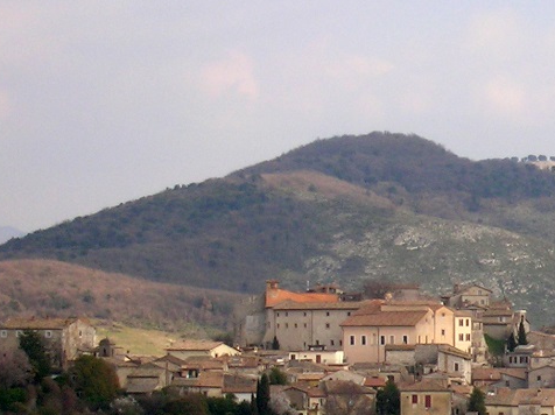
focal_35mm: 257
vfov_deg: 5.8
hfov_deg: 7.7
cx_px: 628
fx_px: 4116
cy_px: 271
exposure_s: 1/140
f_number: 8.2
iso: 94
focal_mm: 17.1
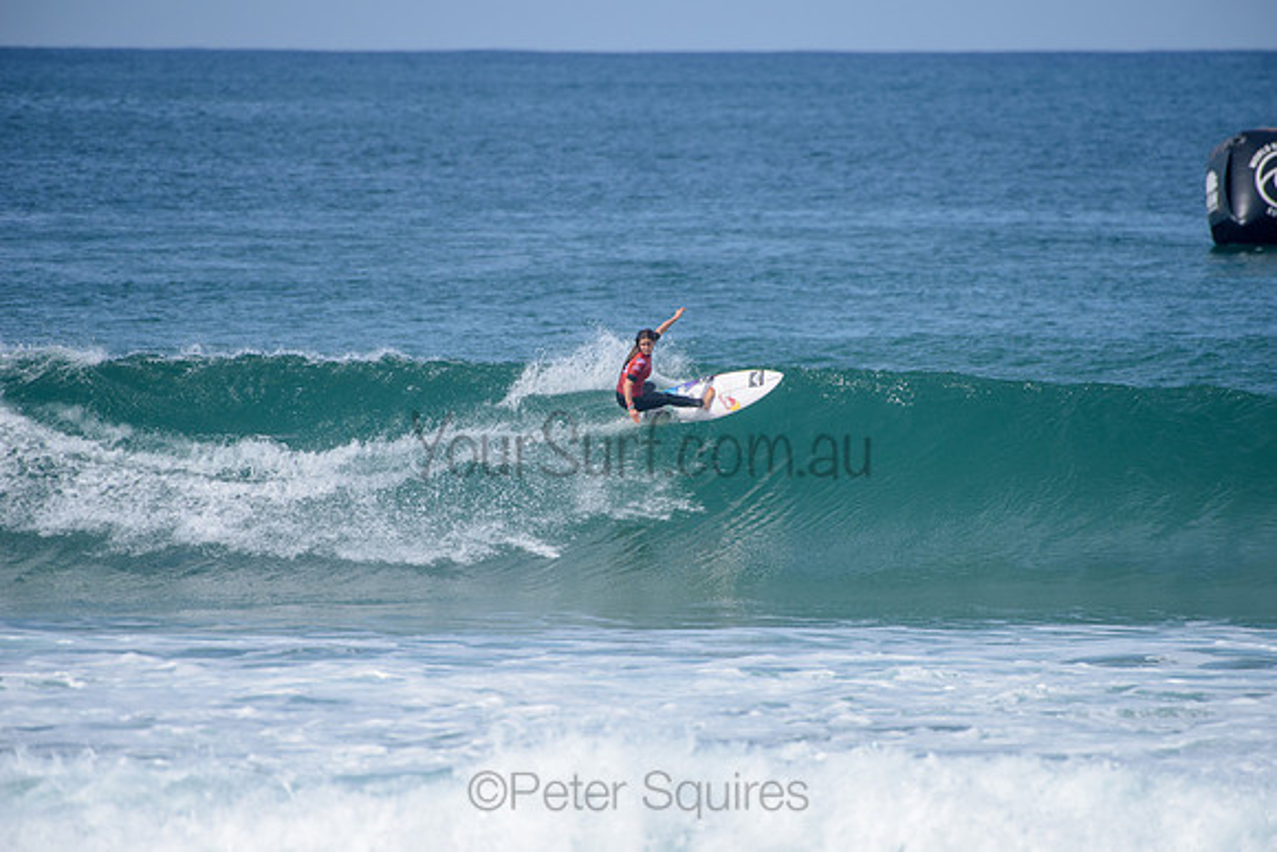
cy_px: 426
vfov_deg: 2.8
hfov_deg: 4.1
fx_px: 17739
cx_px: 638
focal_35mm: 500
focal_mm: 500
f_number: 6.3
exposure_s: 1/2500
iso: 250
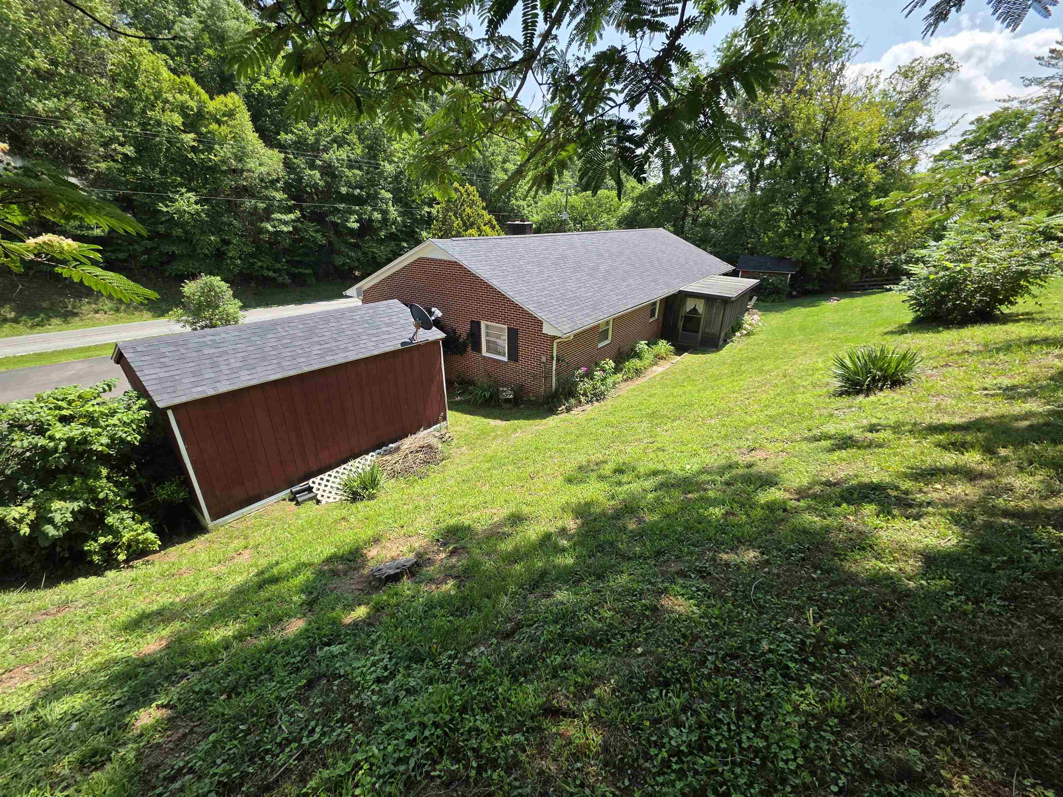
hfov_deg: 106.2
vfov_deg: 89.9
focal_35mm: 13
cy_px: 398
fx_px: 399
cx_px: 532
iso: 40
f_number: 1.9
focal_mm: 2.2
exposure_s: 1/892
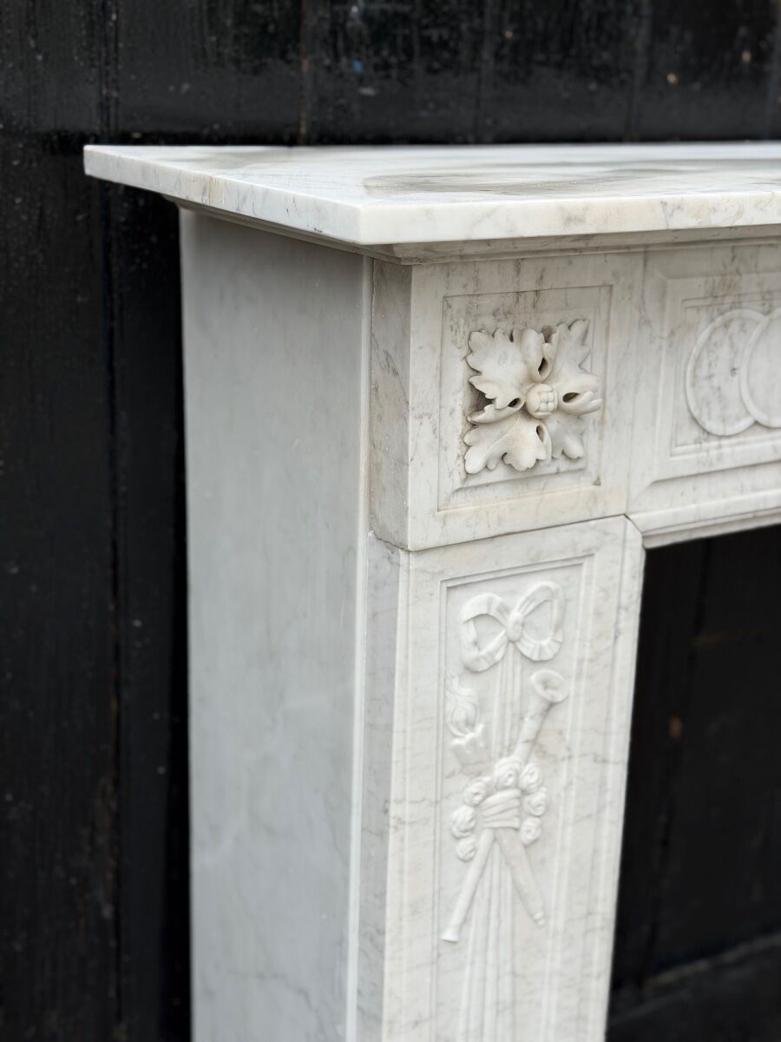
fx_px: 1444
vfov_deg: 39.7
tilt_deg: -19.6
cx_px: 390
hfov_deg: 30.3
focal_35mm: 48
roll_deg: -4.4
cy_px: 521
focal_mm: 6.76
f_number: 1.78
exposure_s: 1/1013
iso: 64
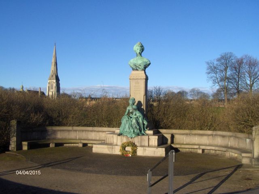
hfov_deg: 46.8
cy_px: 97
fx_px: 299
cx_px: 130
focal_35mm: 40
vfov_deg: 36.0
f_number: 4.59
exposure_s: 1/885
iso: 100
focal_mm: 6.8
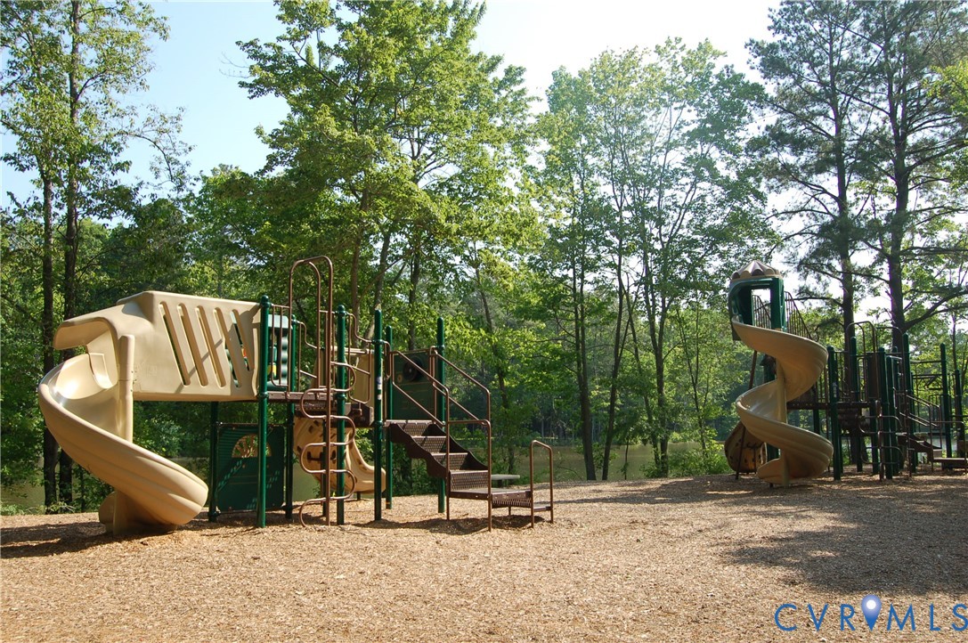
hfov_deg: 62.0
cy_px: 322
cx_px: 484
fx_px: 806
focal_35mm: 30
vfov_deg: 43.5
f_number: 7.1
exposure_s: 1/200
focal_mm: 20
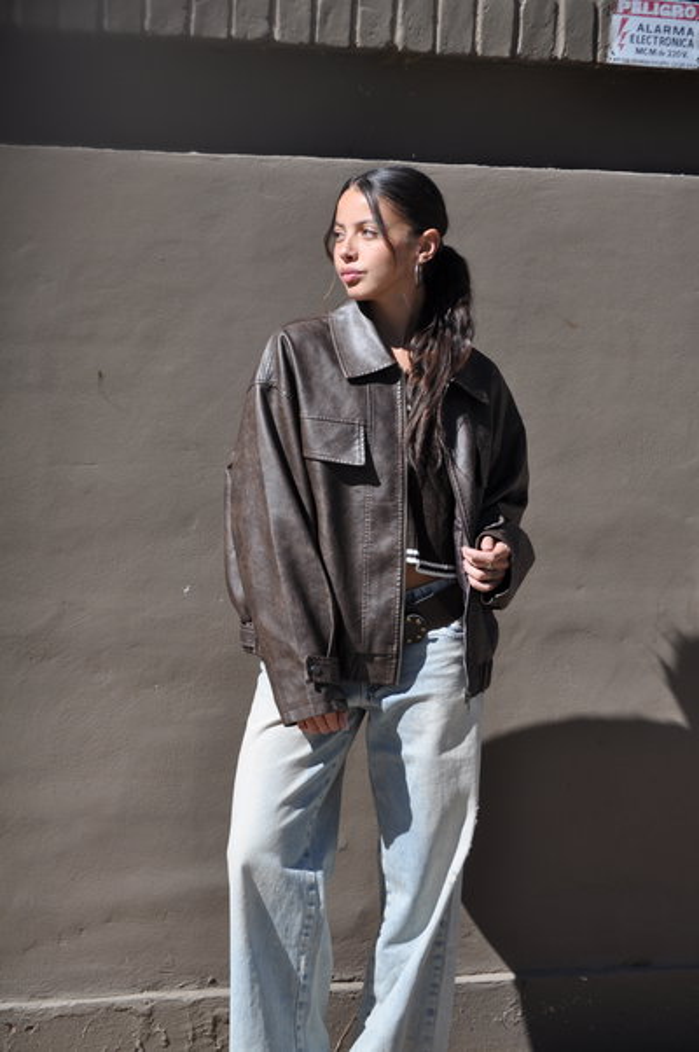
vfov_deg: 20.9
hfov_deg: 14.0
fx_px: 2846
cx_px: 350
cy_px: 526
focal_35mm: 98
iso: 200
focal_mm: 65
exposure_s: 1/640
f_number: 6.3
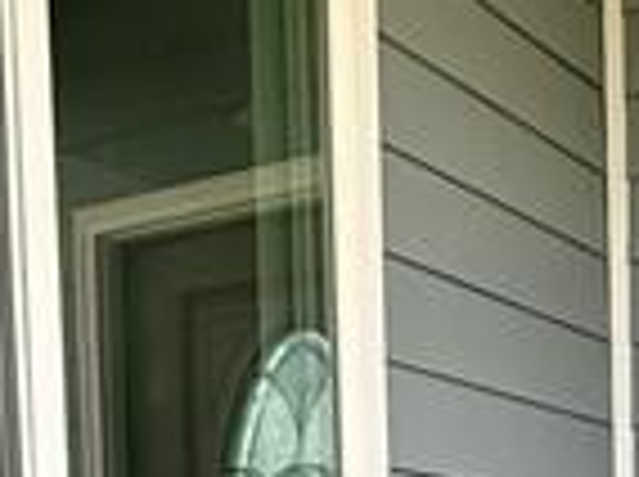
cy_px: 774
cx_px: 32
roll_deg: +1.7
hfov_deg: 19.0
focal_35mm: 101
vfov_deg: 13.5
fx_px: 1861
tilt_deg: -2.0
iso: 50
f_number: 2.2
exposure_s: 1/405
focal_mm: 2.22
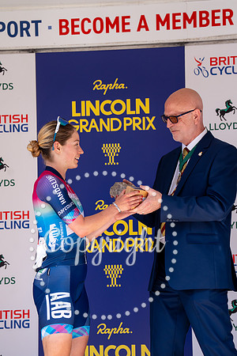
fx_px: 1412
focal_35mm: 143
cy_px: 178
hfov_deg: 9.6
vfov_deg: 14.3
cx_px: 118
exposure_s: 1/1000
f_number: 4
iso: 800
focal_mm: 143
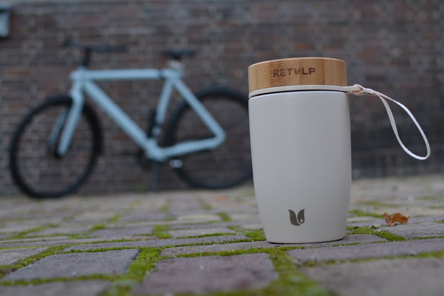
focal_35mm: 52
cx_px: 222
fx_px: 648
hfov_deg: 37.8
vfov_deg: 25.8
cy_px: 148
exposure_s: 1/60
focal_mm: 35
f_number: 4
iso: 800
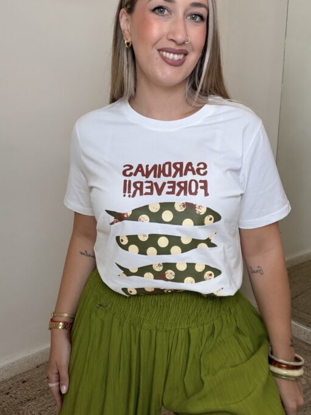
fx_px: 420
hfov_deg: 40.7
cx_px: 154
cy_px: 178
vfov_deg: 52.5
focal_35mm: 35
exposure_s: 1/60
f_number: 1.9
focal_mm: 2.71
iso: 80
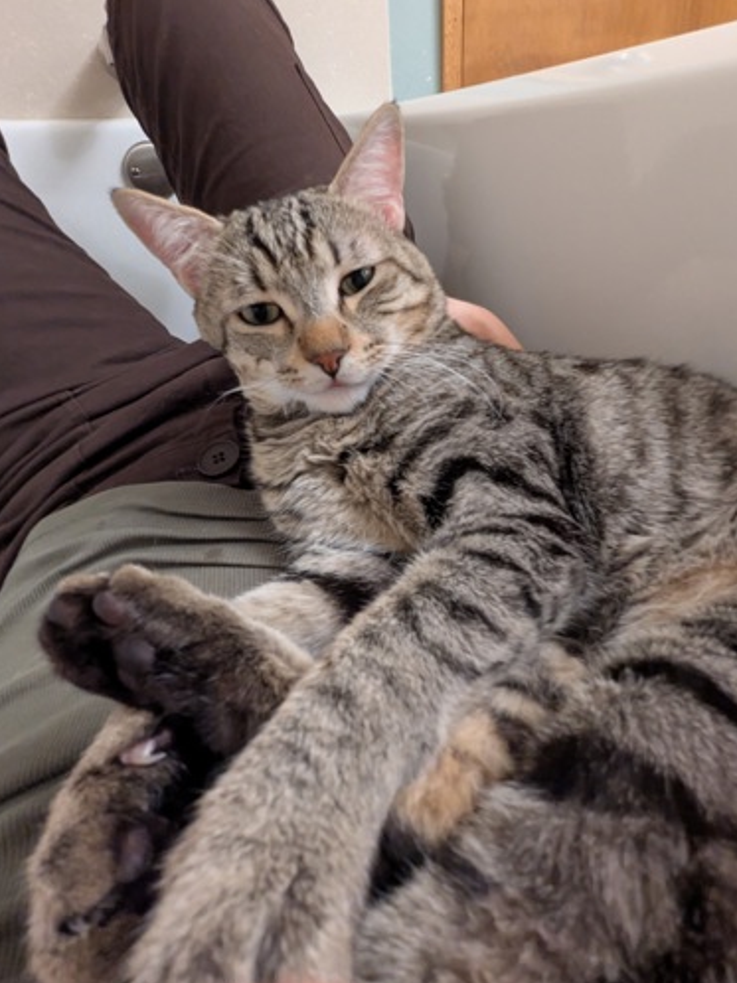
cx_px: 401
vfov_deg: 87.5
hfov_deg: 71.4
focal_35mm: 18
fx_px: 511
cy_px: 442
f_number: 2.2
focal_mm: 2.35
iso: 678
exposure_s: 1/30
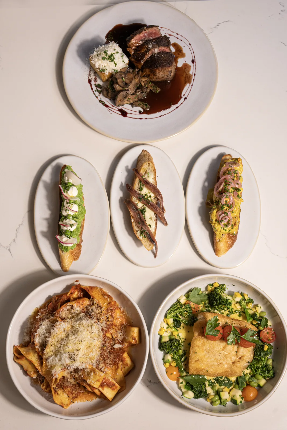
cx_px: 144
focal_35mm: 47
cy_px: 215
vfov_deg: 41.9
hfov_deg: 28.7
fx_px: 562
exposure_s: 1/60
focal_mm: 47
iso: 500
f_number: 5.6
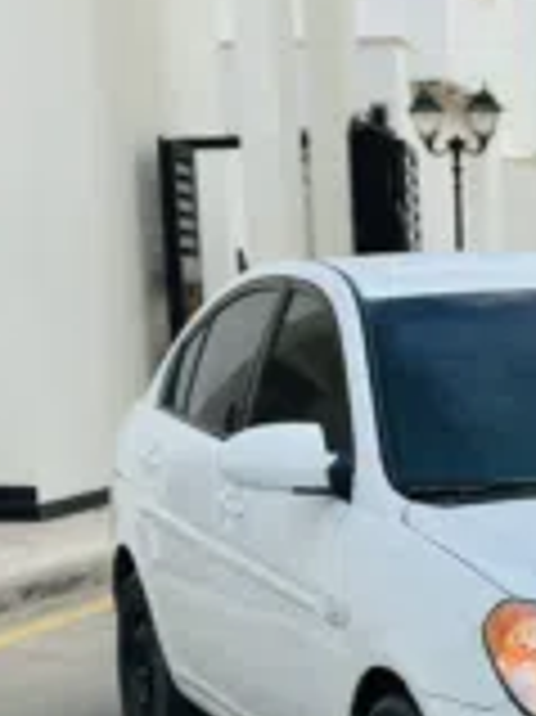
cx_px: 613
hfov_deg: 12.0
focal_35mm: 121
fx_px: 2501
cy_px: 793
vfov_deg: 15.8
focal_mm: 6.86
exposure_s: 1/242
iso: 80
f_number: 1.78
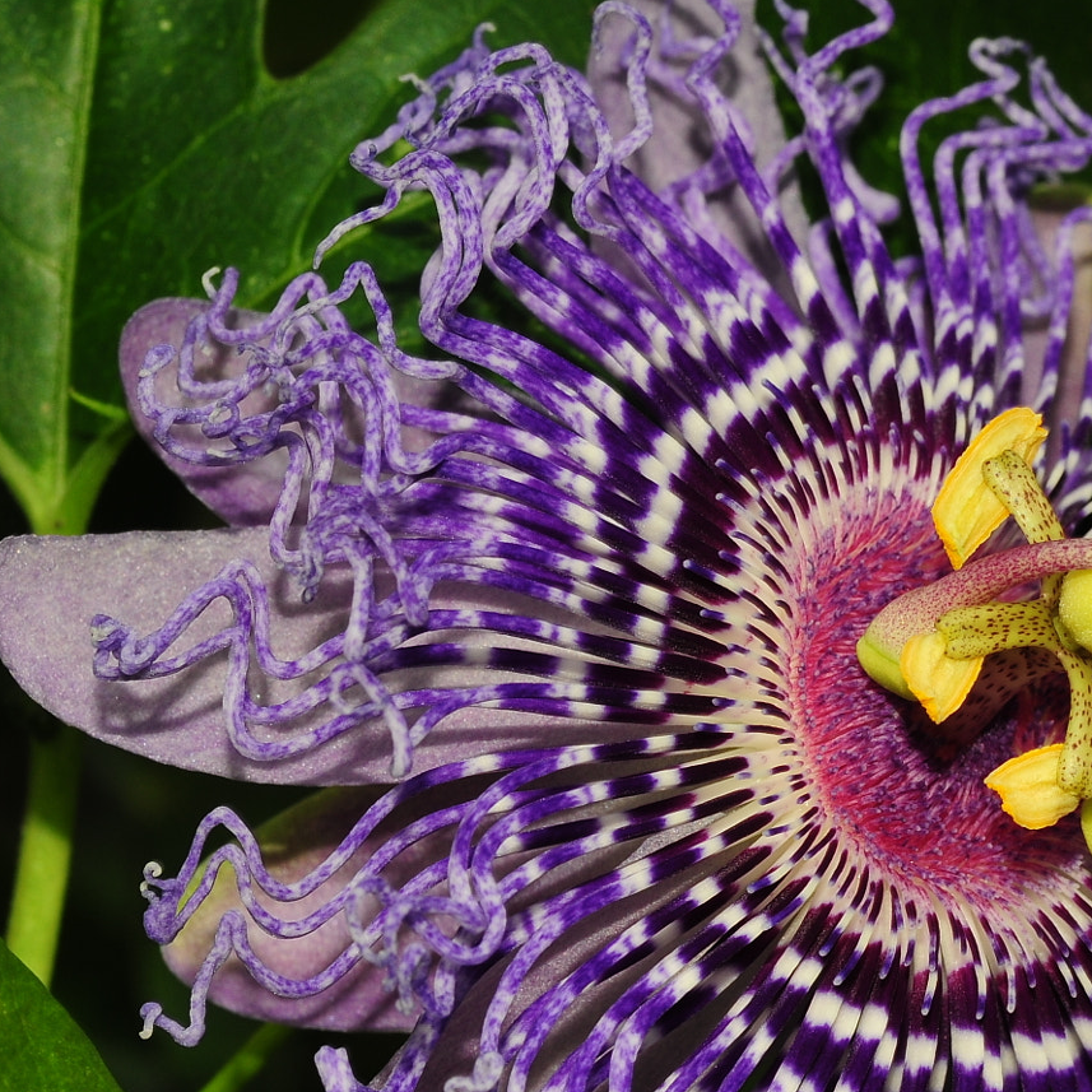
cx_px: 1061
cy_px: 820
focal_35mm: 203
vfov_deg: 8.6
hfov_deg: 8.6
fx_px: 7245
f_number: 20
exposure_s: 1/100
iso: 400
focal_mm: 100
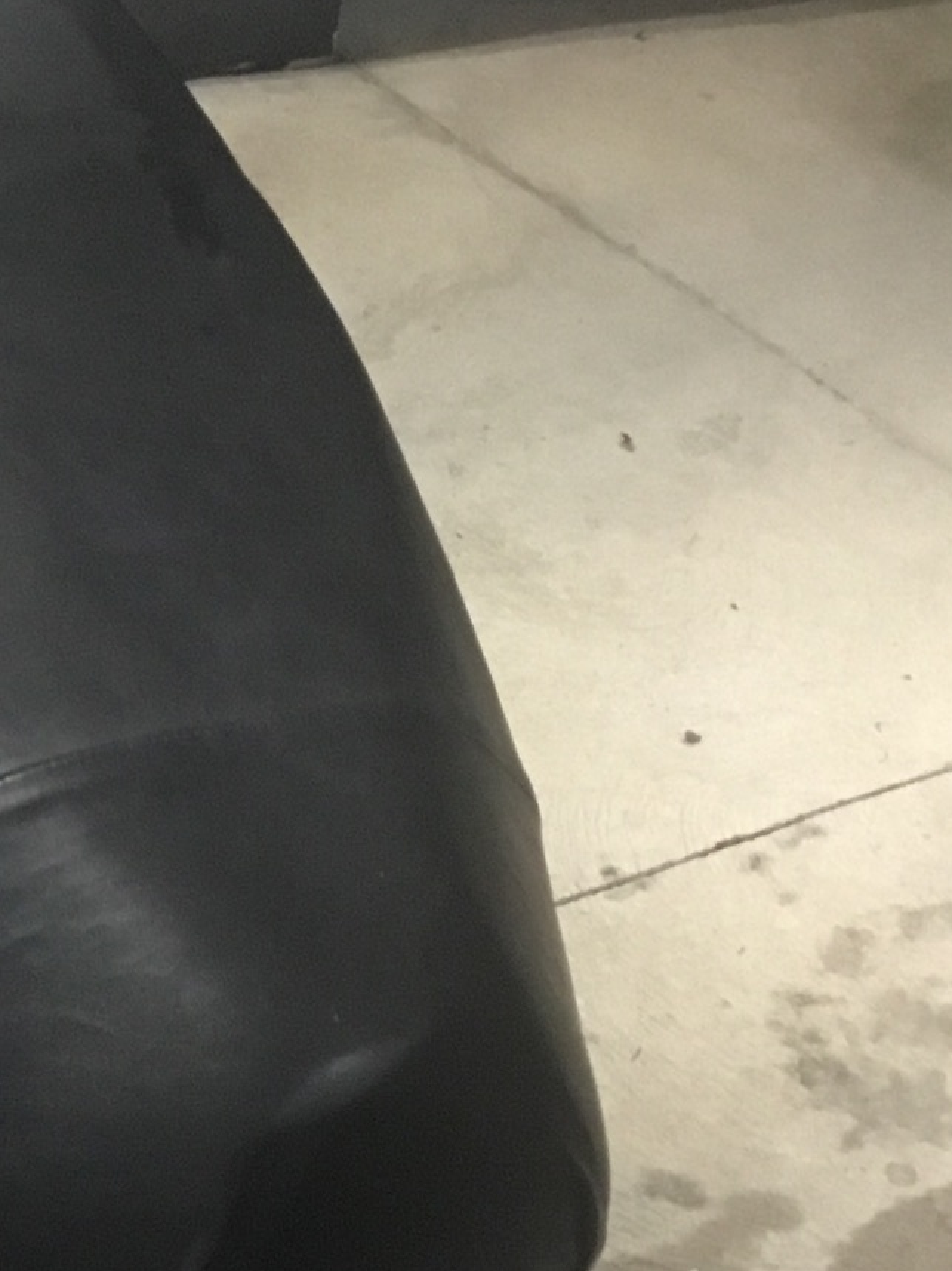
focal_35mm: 74
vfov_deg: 26.1
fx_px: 2715
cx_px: -95
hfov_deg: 19.1
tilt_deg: -45.7
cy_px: 910
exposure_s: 1/17
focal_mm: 3.3
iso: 400
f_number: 2.4
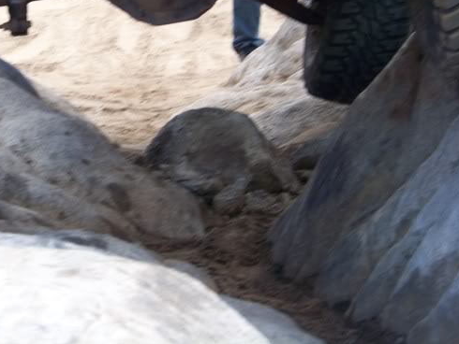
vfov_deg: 8.6
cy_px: 65
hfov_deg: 11.4
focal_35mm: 173
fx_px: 2295
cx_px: 110
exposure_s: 1/100
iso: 64
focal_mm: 17.6
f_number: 3.2
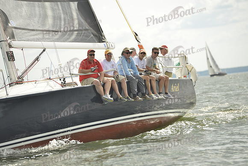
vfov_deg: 6.9
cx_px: 124
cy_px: 83
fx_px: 1378
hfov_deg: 10.3
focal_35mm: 200
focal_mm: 200
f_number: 5.6
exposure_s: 1/1000
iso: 200
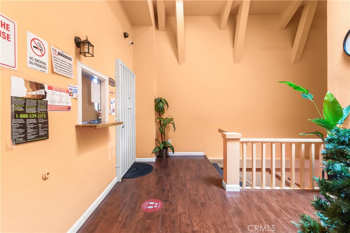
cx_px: 175
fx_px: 146
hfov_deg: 100.4
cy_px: 116
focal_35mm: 15
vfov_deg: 77.3
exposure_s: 1/5
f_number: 7.1
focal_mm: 10
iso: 320
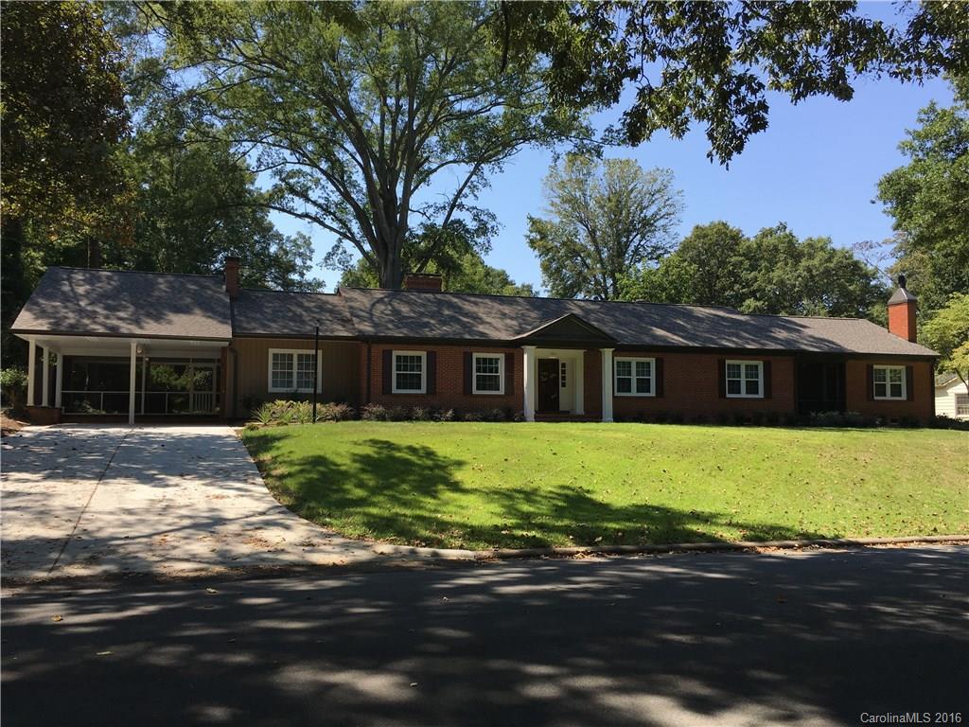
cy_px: 364
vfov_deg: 48.2
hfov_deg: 61.7
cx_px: 484
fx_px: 812
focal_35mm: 29
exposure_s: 1/884
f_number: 2.2
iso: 25
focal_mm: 4.15
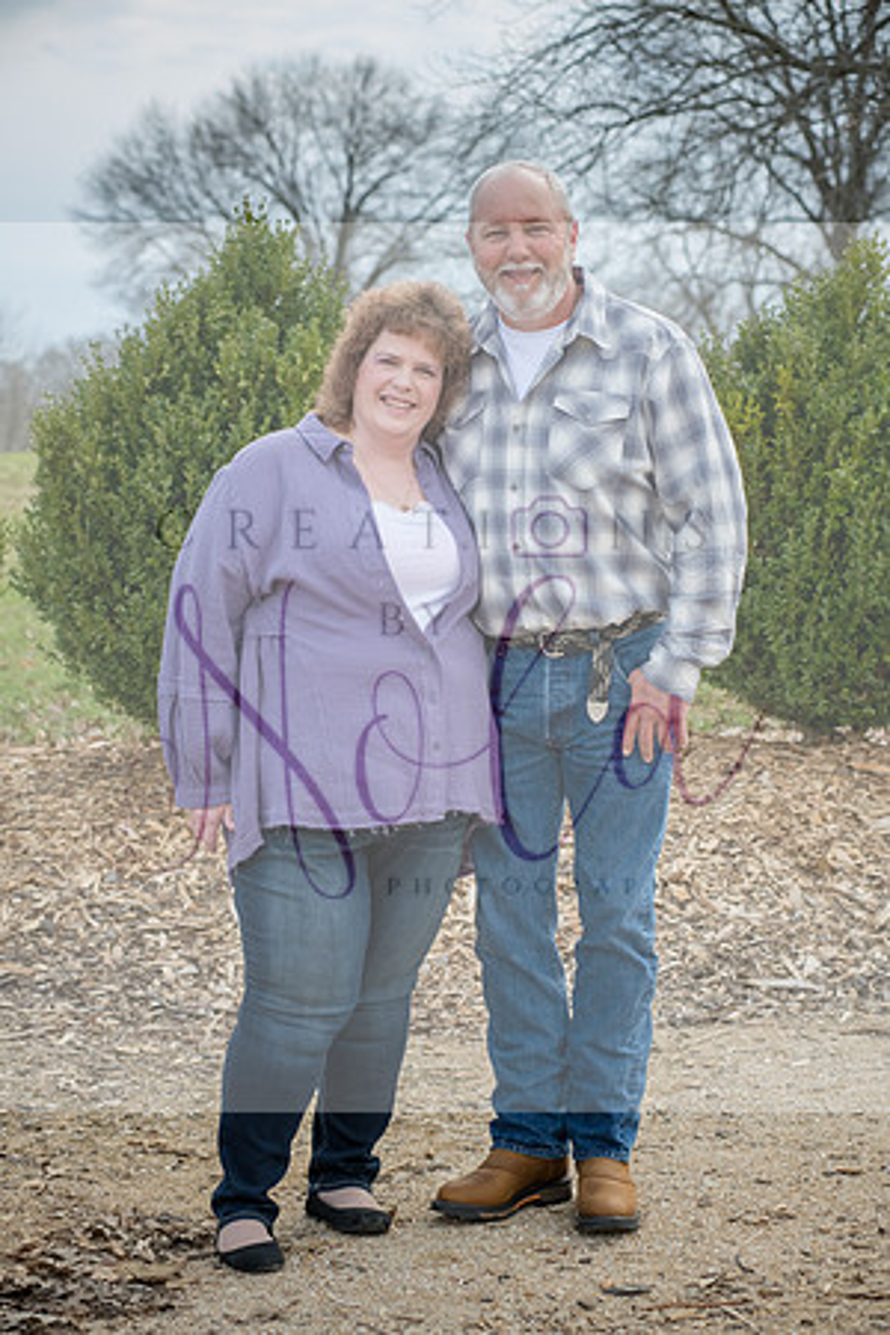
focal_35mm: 80
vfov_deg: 25.4
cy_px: 668
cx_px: 445
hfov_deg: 17.1
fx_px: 2966
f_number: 7.1
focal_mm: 80
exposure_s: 1/500
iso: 400
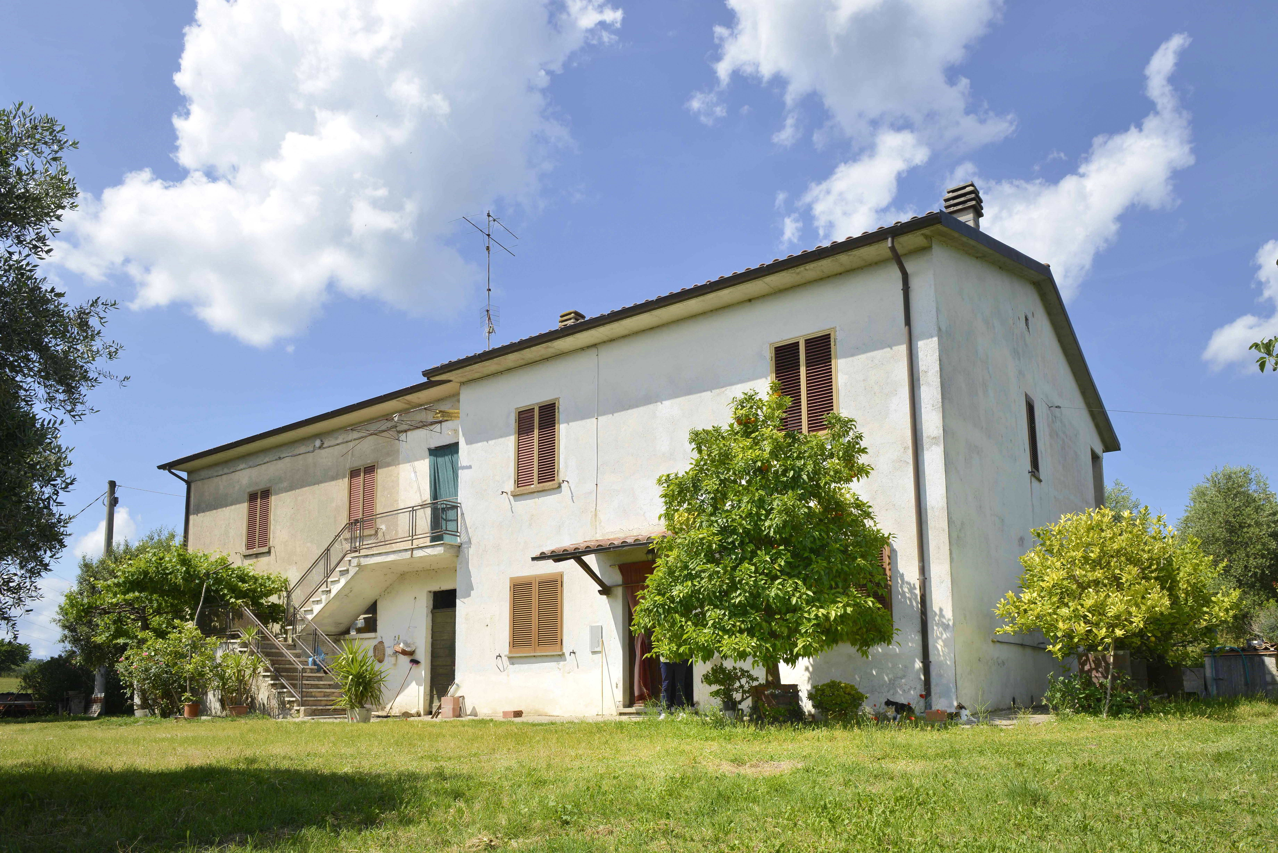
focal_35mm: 24
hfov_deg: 73.7
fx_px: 852
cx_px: 639
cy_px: 426
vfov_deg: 53.2
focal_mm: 24
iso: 200
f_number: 9
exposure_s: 1/320
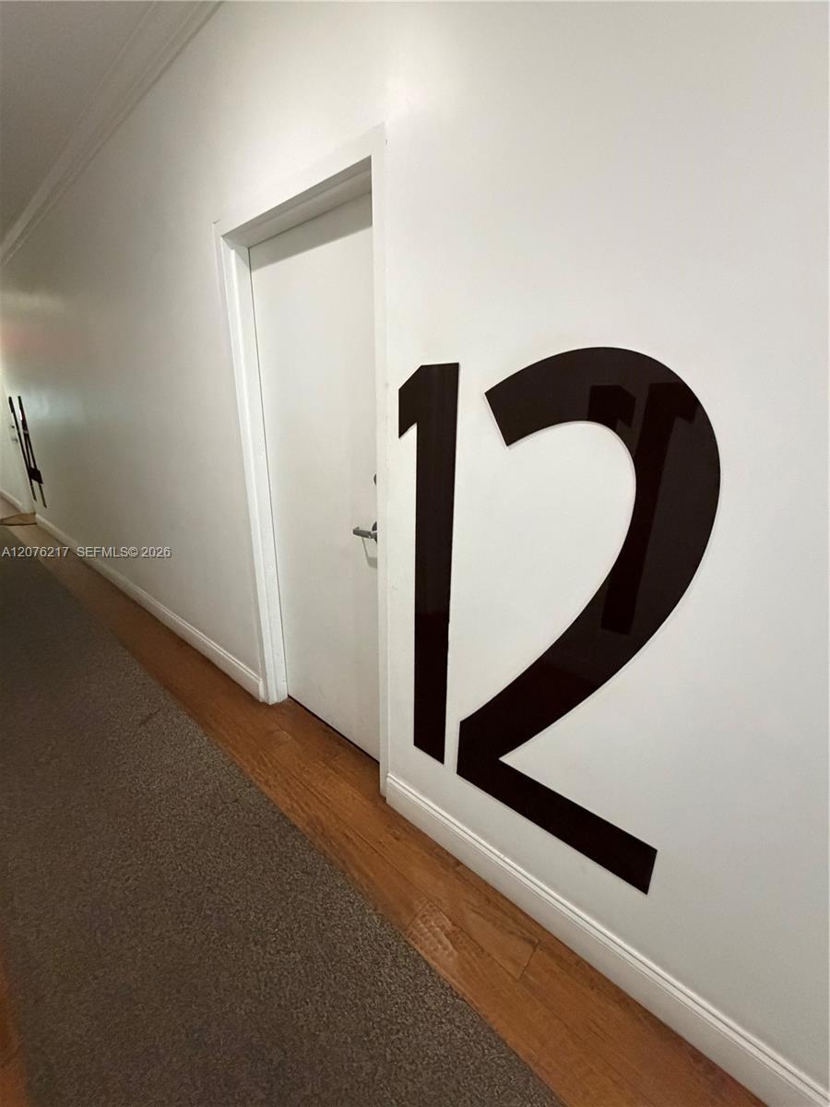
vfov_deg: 102.1
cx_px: 415
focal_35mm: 14
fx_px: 448
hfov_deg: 85.7
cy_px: 554
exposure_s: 1/60
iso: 1000
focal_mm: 2.22
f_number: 2.2
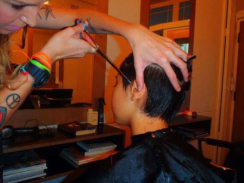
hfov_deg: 63.4
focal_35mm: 28
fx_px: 197
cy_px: 92
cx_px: 122
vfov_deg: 49.7
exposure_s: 1/30
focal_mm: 5
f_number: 3.9
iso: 100
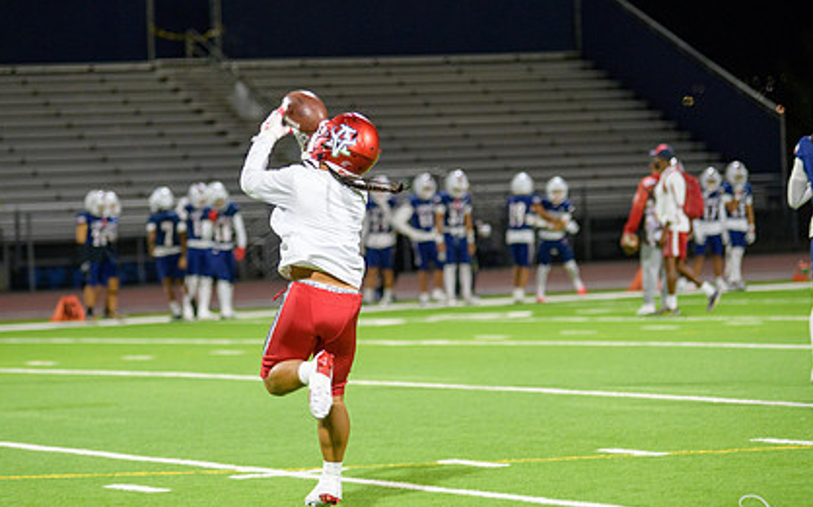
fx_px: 4231
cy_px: 261
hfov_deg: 11.0
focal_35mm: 191
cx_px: 383
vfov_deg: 6.9
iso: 1250
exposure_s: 1/250
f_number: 2.8
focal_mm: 135
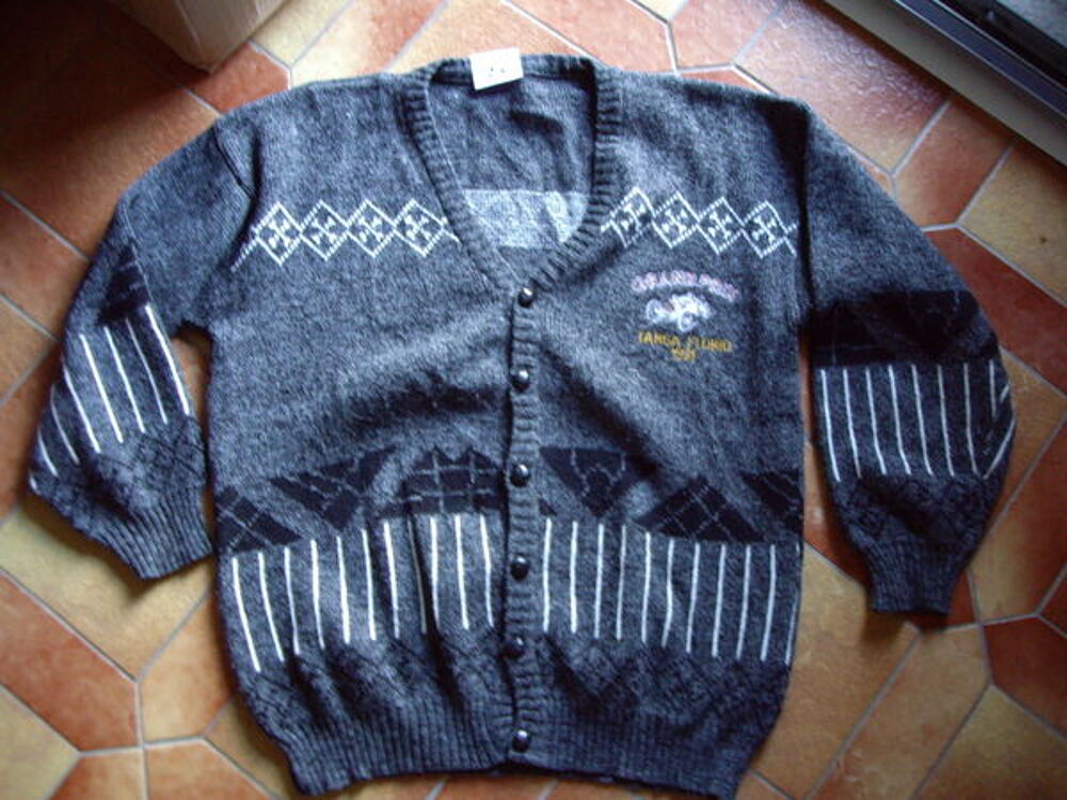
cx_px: 534
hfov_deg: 49.0
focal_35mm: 38
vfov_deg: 37.7
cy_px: 400
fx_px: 1171
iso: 200
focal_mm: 6.2
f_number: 2.7
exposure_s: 1/8
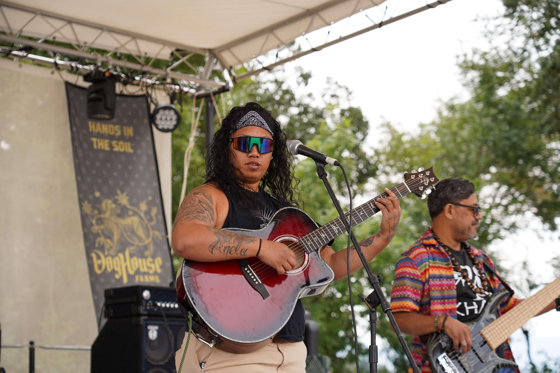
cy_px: 186
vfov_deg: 17.7
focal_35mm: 77
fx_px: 1198
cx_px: 280
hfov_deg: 26.3
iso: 100
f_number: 4.5
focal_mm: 77
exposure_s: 1/200
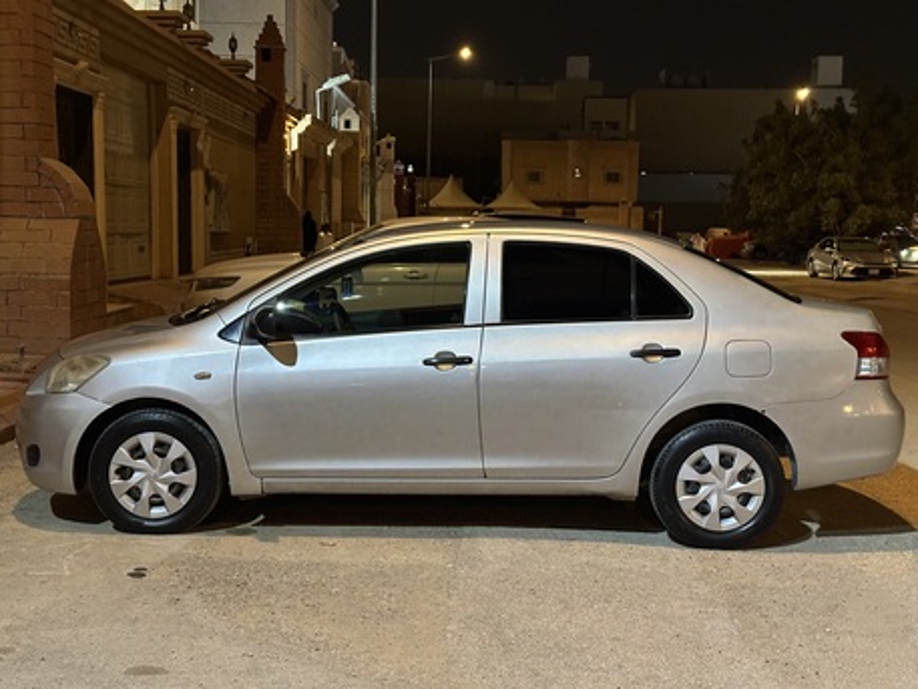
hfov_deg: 39.6
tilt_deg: -5.5
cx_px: 459
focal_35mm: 48
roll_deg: -0.6
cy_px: 344
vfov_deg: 30.3
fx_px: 1273
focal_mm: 6.86
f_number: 1.78
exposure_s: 1/30
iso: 640
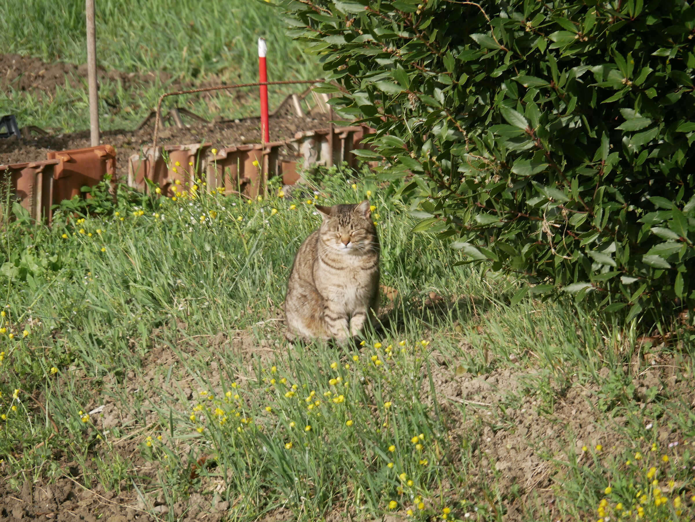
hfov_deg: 6.6
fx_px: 6026
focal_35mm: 300
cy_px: 261
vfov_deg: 5.0
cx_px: 348
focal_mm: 150
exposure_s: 1/320
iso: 320
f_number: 5.6
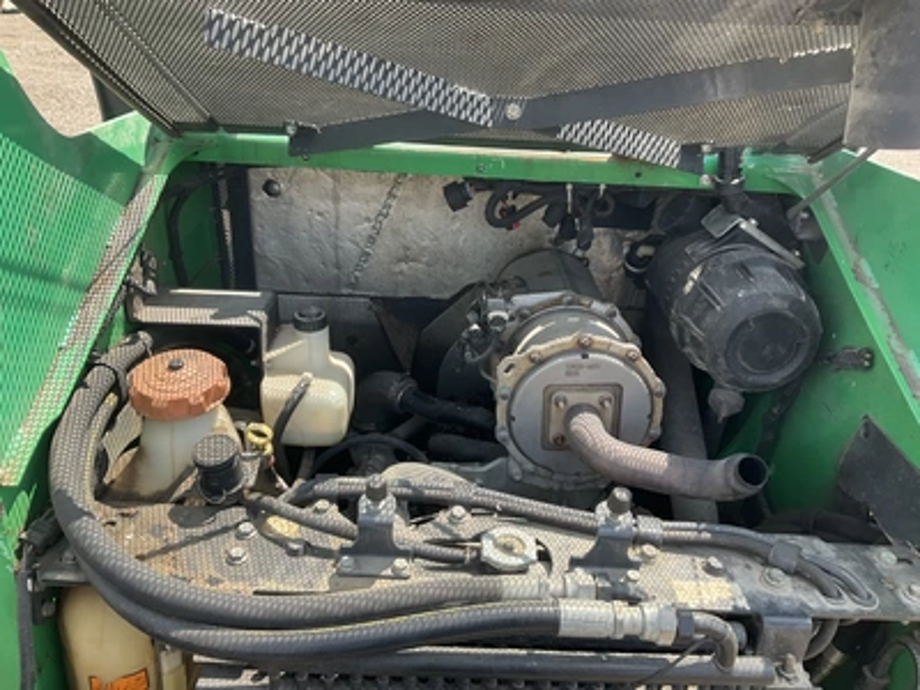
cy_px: 345
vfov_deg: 48.2
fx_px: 771
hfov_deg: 61.7
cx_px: 460
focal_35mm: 29
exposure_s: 1/240
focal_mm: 3
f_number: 1.8
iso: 20
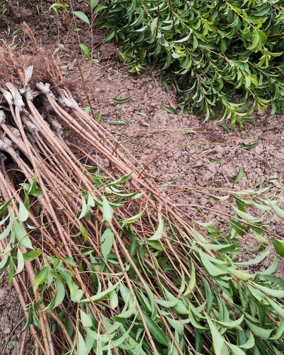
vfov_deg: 45.6
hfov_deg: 37.3
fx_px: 420
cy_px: 149
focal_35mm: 40
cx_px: 136
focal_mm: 5.53
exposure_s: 1/100
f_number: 1.8
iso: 50
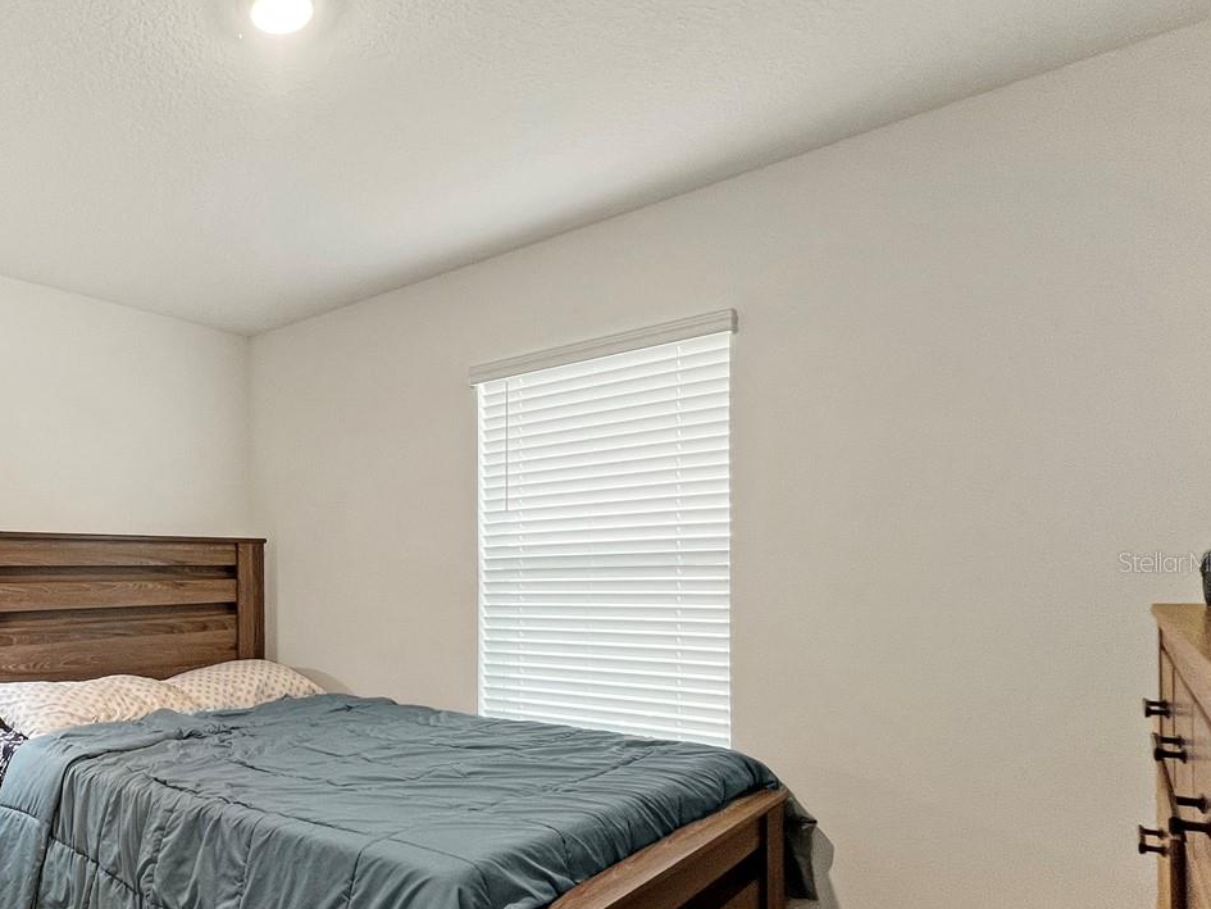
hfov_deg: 67.9
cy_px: 562
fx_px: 770
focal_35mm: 22
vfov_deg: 60.4
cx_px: 214
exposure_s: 1/60
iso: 160
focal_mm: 1.57
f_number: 1.8
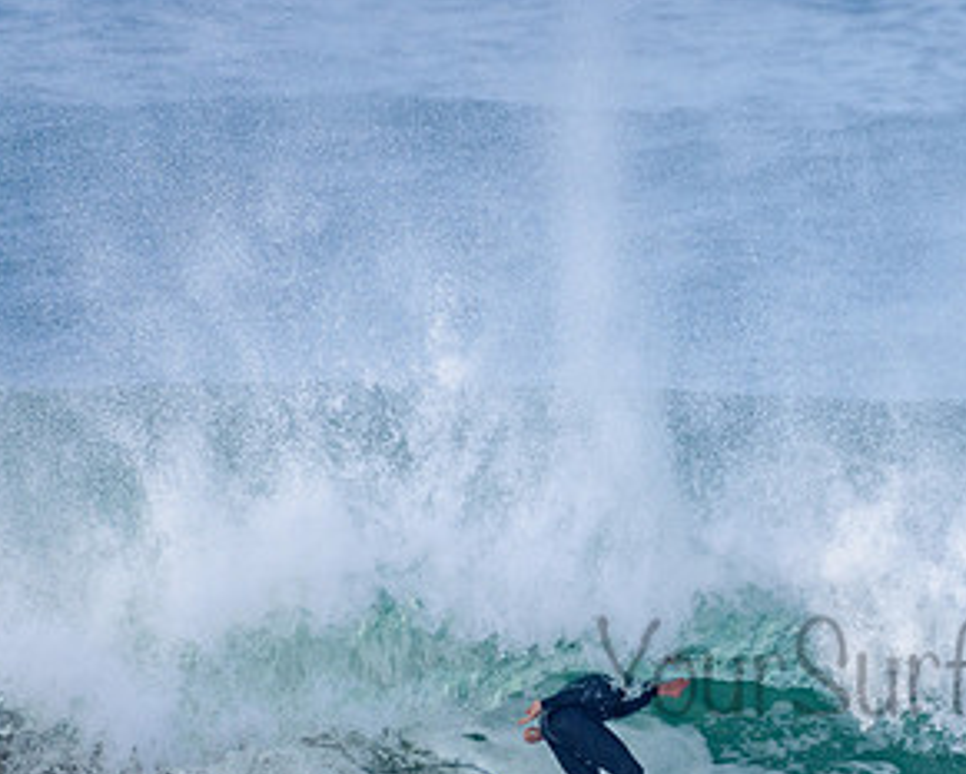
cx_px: 939
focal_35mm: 1402
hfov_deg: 1.4
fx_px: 40096
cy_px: 639
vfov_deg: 1.1
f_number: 5.6
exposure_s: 1/2000
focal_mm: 500
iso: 500
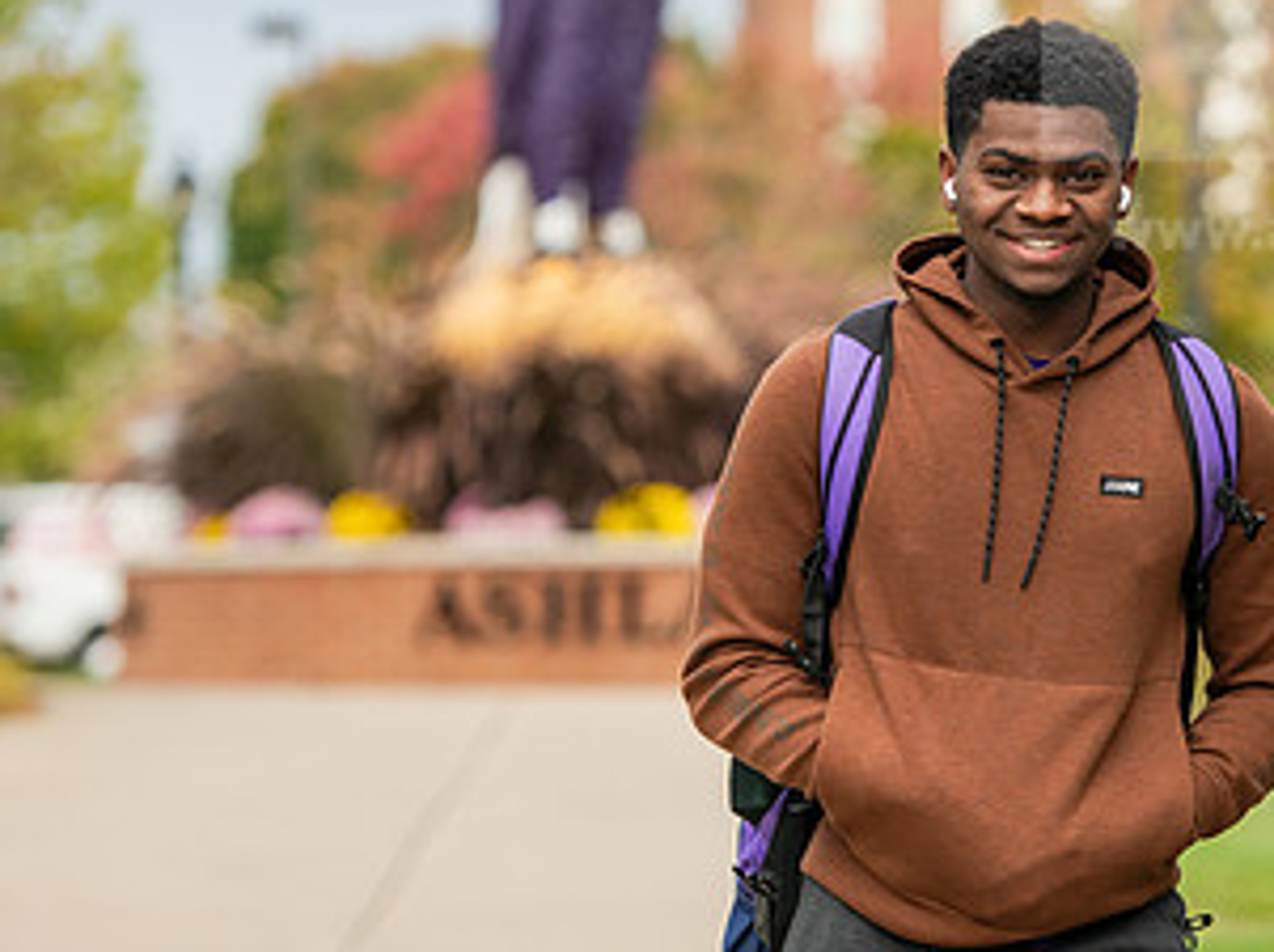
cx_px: 914
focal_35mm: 232
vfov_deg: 6.4
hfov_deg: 8.5
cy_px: 319
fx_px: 8528
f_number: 3.2
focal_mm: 125
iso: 250
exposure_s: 1/400
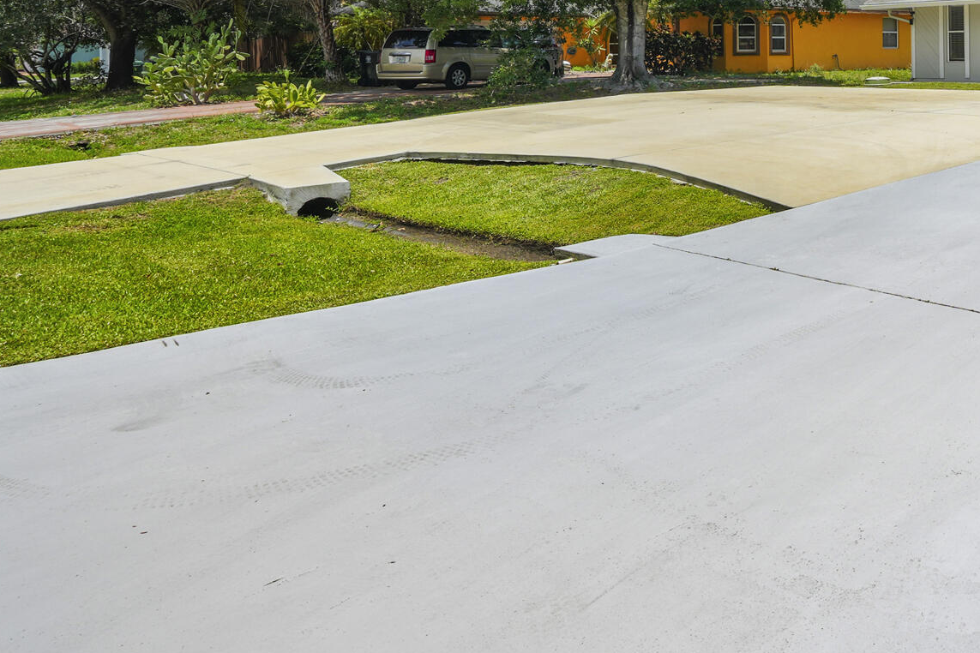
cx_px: 1052
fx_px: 953
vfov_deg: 35.1
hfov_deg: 43.5
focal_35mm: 35
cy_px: 34
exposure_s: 1/80
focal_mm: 16
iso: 100
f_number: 10
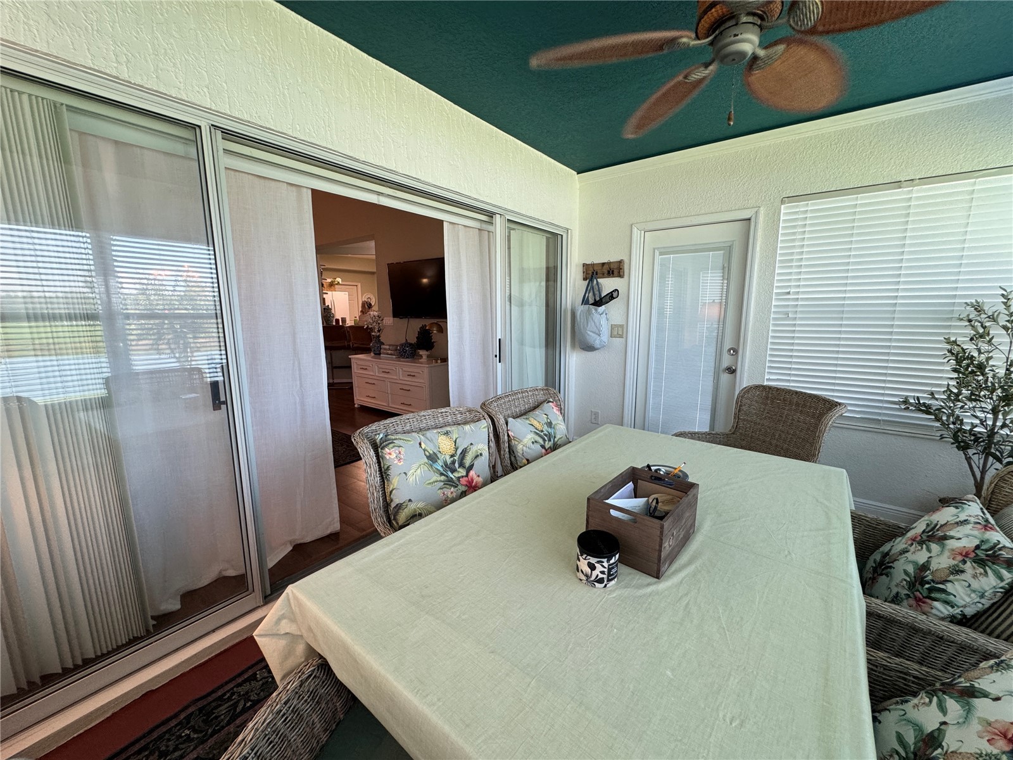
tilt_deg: -9.8
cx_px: 506
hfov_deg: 102.1
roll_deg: +0.0
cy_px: 380
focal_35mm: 14
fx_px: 410
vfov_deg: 85.7
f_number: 2.2
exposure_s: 1/120
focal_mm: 2.22
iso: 200
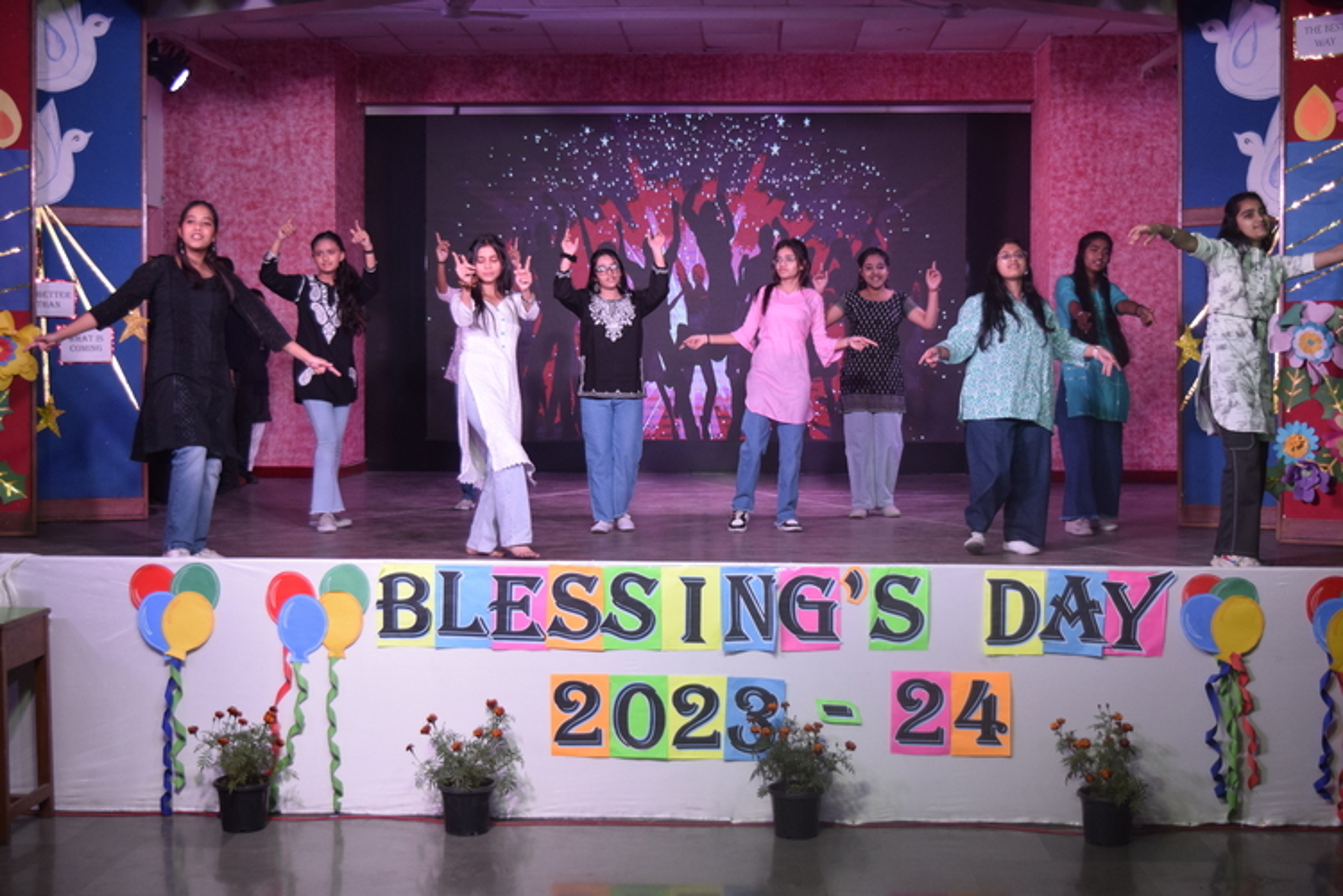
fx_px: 1791
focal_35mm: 48
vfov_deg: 28.1
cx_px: 672
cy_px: 448
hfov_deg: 41.1
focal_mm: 32
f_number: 4.5
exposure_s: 1/500
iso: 1000
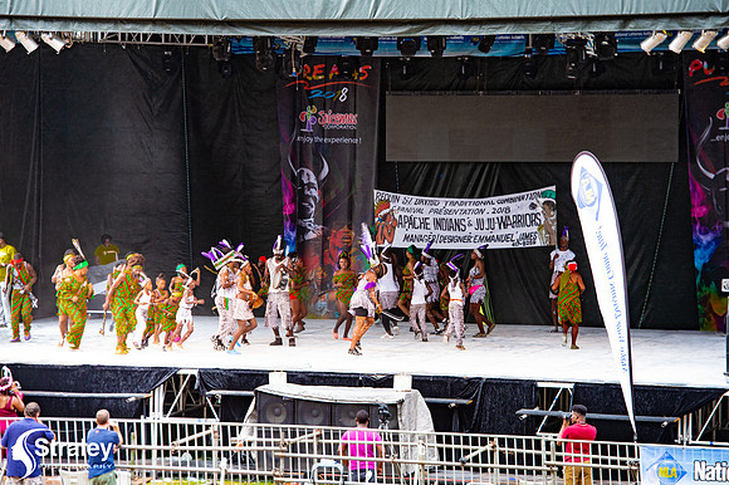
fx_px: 3440
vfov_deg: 8.1
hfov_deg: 12.1
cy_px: 242
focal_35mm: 170
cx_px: 364
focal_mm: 170
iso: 500
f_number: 5
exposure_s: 1/160
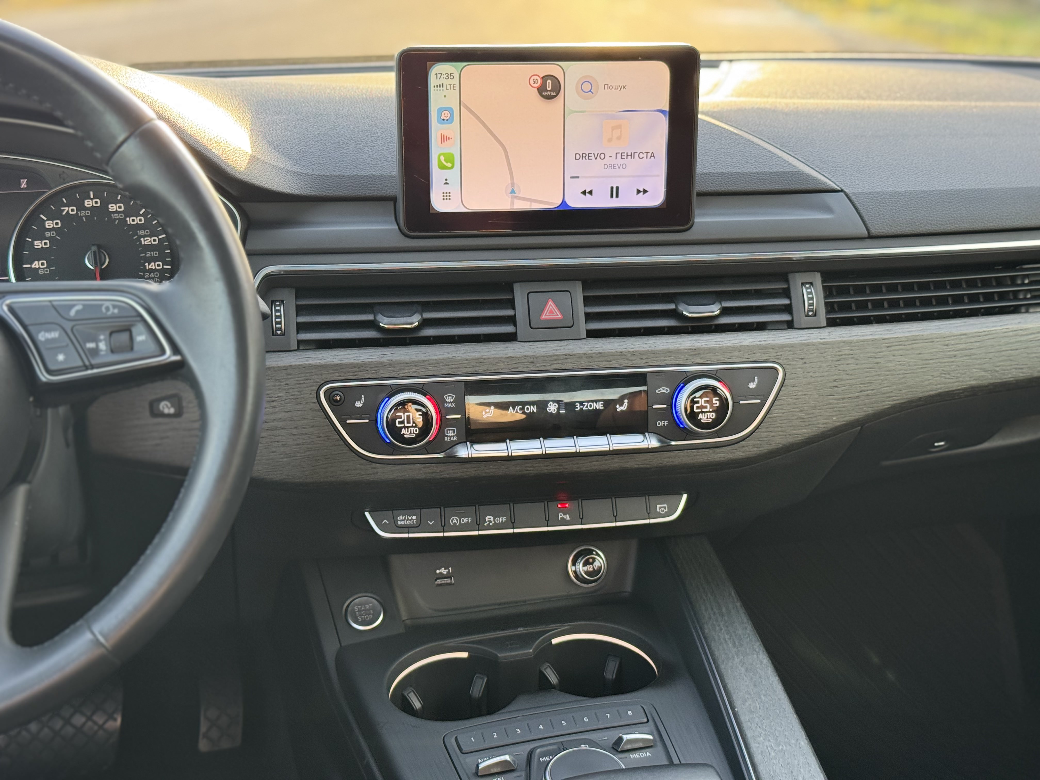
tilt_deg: -16.6
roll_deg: +2.0
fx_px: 1442
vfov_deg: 30.3
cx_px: 520
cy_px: 390
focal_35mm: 48
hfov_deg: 39.7
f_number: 1.78
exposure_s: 1/78
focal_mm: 6.76
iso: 100
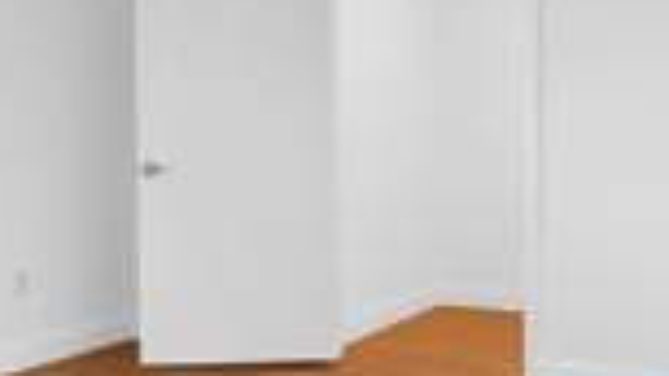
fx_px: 816
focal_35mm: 46
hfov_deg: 44.3
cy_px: 149
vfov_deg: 25.9
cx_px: 258
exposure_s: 1/15
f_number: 4
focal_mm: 14
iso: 100
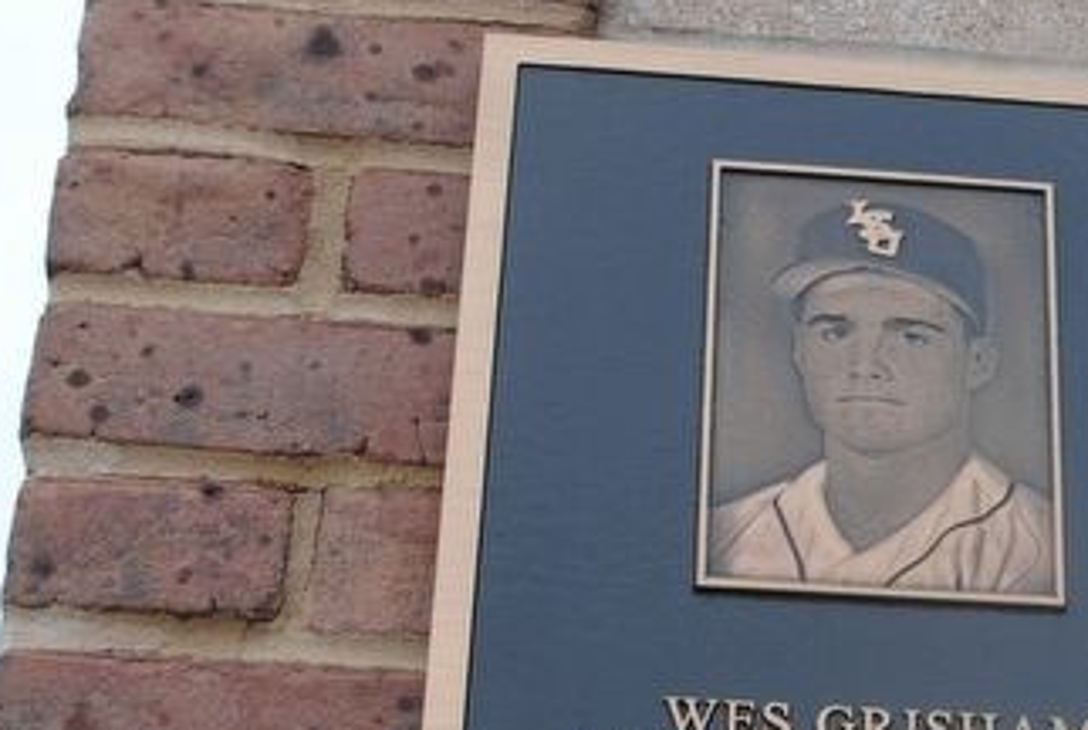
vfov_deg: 14.1
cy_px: 551
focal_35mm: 97
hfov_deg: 20.6
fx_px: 2937
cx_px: 976
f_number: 6.3
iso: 100
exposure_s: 1/160
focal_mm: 26
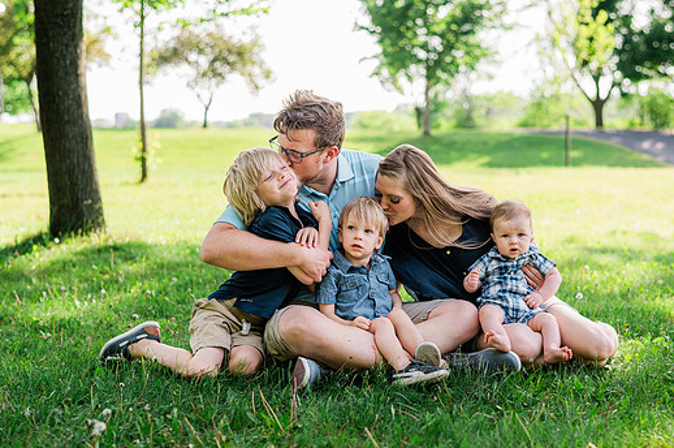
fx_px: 1215
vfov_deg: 20.9
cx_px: 373
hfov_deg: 31.0
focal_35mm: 65
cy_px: 217
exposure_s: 1/500
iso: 160
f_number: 2.8
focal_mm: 58
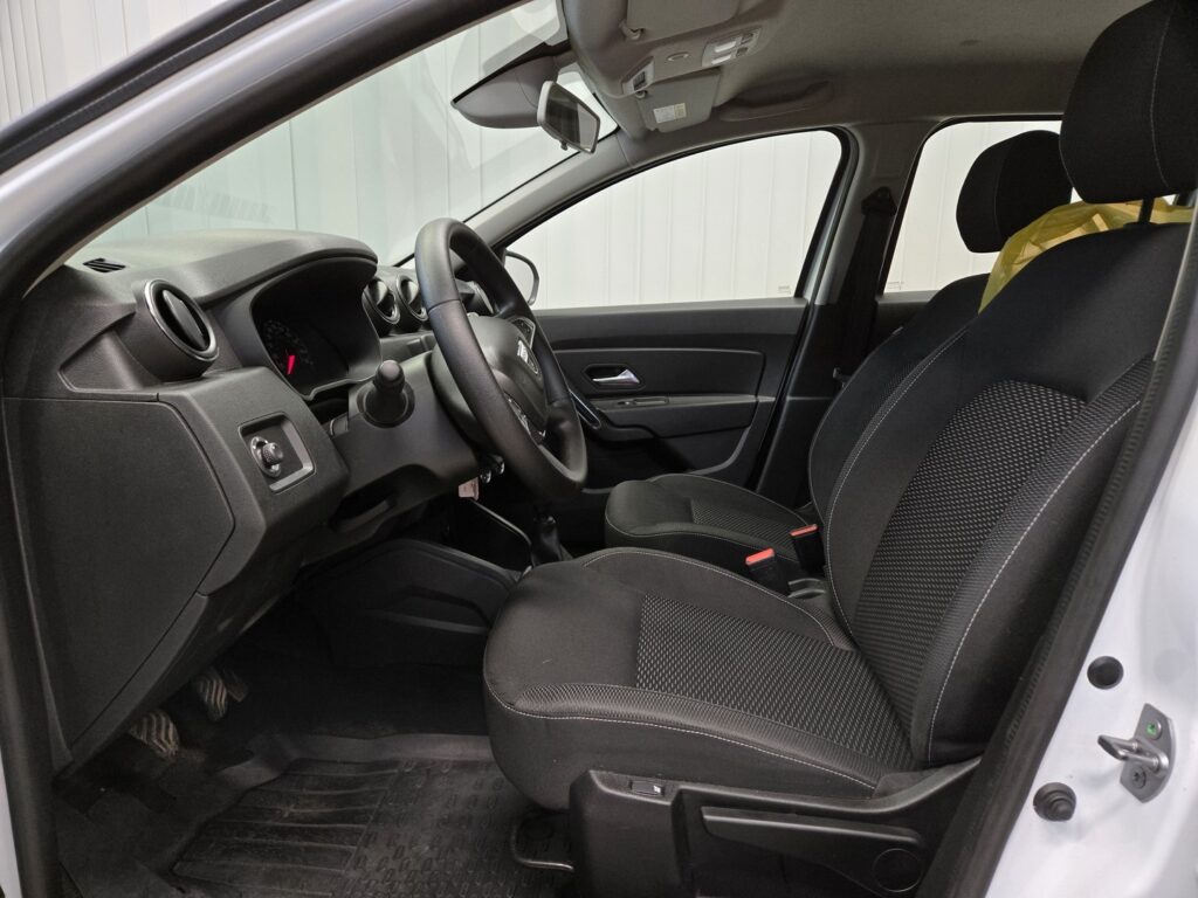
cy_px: 449
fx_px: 796
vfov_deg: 58.9
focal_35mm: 23
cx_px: 599
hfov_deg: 73.9
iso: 320
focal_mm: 5.4
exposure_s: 1/100
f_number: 1.8
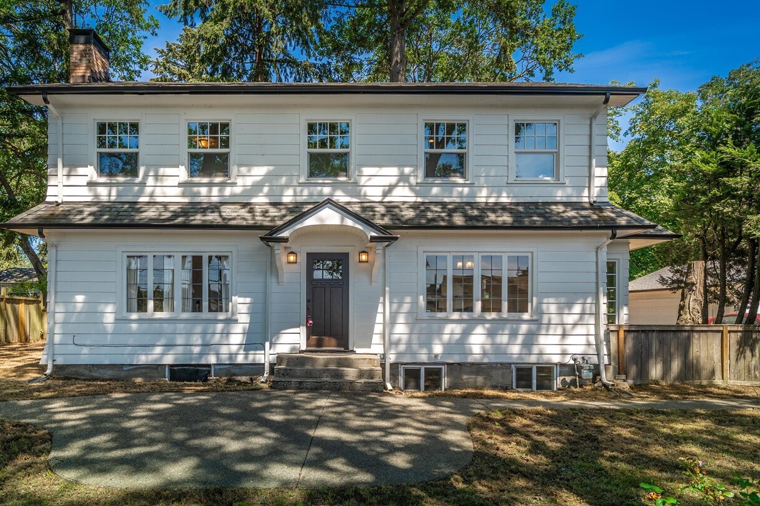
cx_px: 330
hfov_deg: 80.8
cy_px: 285
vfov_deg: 59.3
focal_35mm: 21
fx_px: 443
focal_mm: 15
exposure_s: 1/160
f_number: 7.1
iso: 100
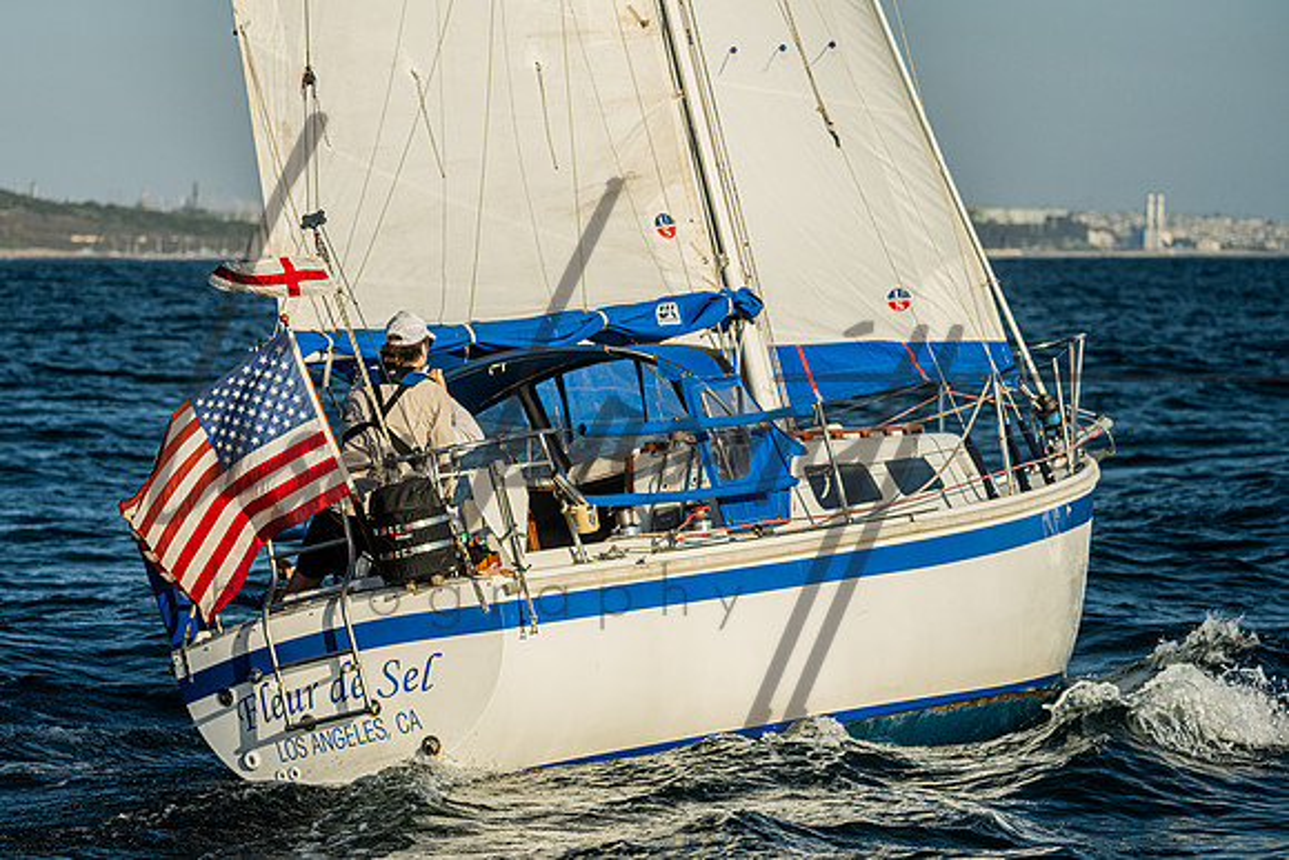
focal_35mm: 166
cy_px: 436
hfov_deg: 12.4
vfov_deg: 8.3
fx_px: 5953
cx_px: 575
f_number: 5.6
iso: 400
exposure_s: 1/5000
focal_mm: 145
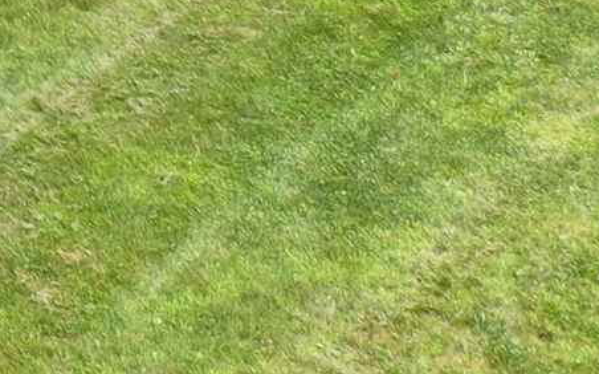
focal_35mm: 194
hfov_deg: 9.1
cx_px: -1063
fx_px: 3165
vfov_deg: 6.1
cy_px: -898
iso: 100
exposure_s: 1/240
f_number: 5
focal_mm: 10.26
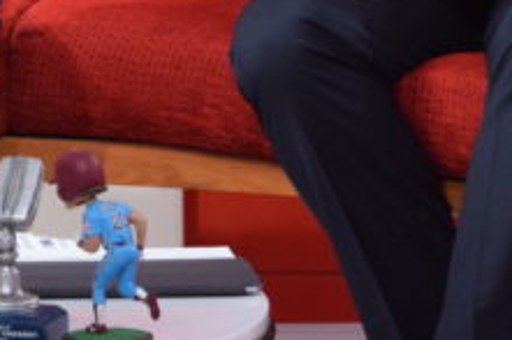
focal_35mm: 334
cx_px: -202
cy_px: -263
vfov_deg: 4.1
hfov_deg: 6.1
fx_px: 4747
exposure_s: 1/50
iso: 800
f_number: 5.3
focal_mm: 48
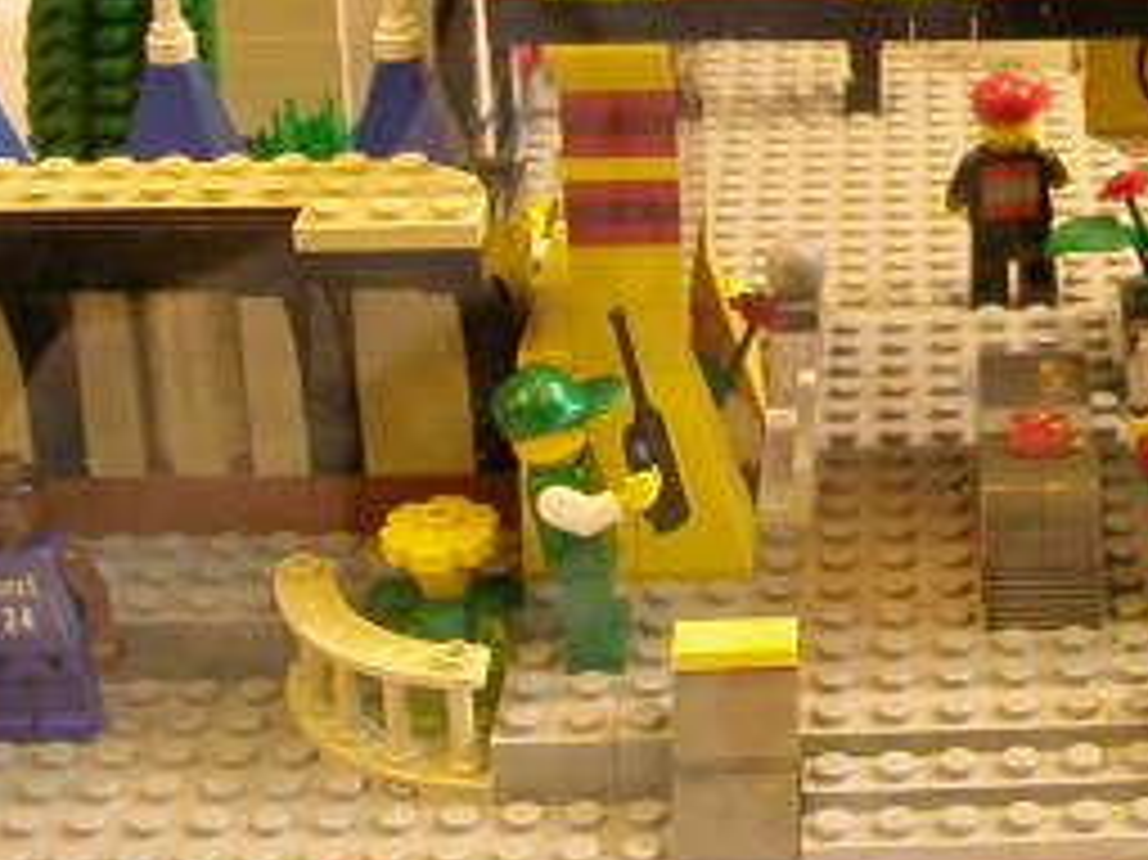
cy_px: -81
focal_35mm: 93
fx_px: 3083
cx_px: 1256
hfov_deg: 20.2
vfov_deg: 15.5
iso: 175
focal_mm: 5.6
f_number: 2.7
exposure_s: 1/25.7
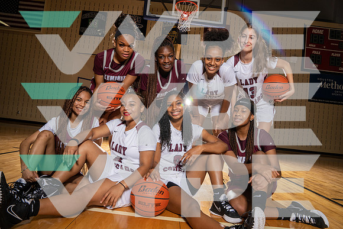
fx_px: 229
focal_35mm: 24
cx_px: 172
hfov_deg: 73.7
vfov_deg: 53.2
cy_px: 114
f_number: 8
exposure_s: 1/250
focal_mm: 24
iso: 640
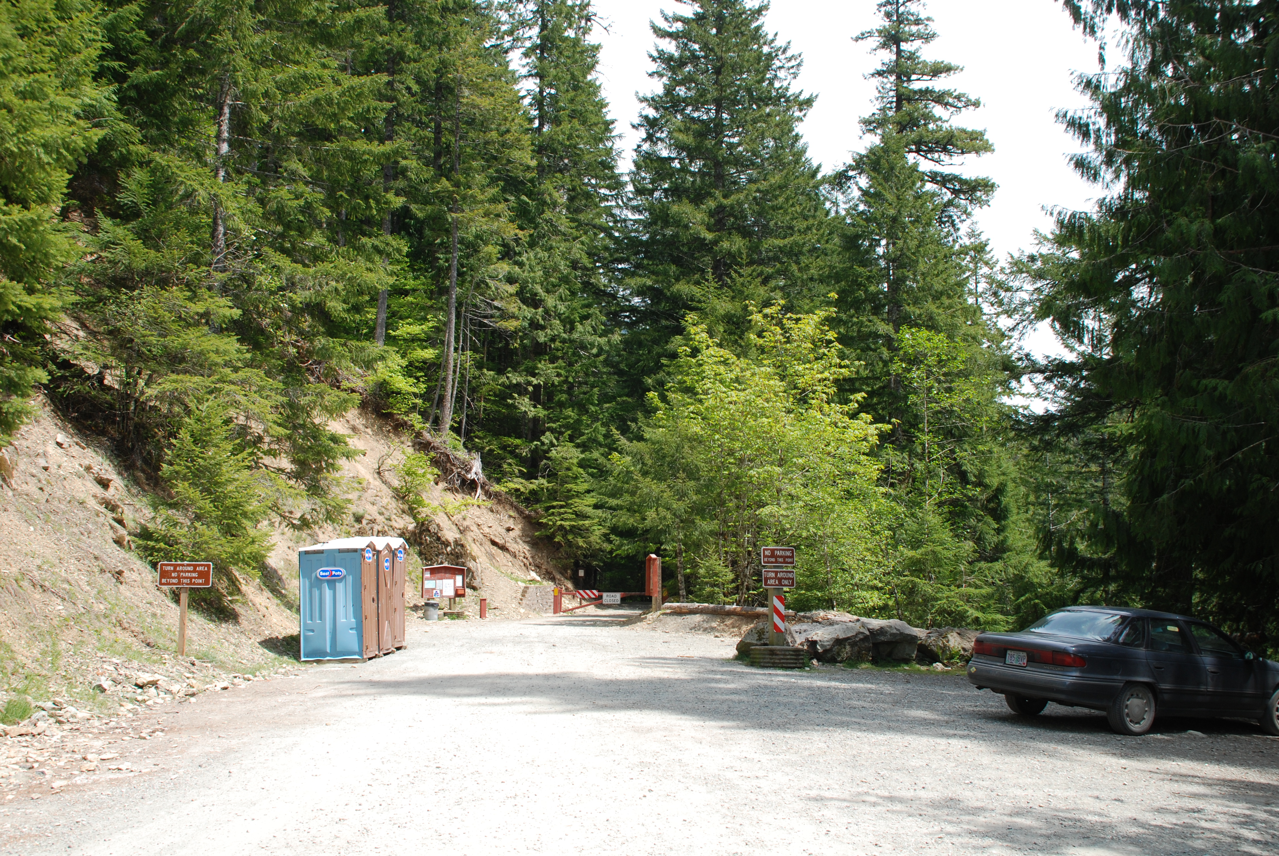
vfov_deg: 40.1
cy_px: 428
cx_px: 640
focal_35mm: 33
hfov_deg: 57.2
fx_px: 1174
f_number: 7.1
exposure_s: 1/200
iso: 160
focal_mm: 22
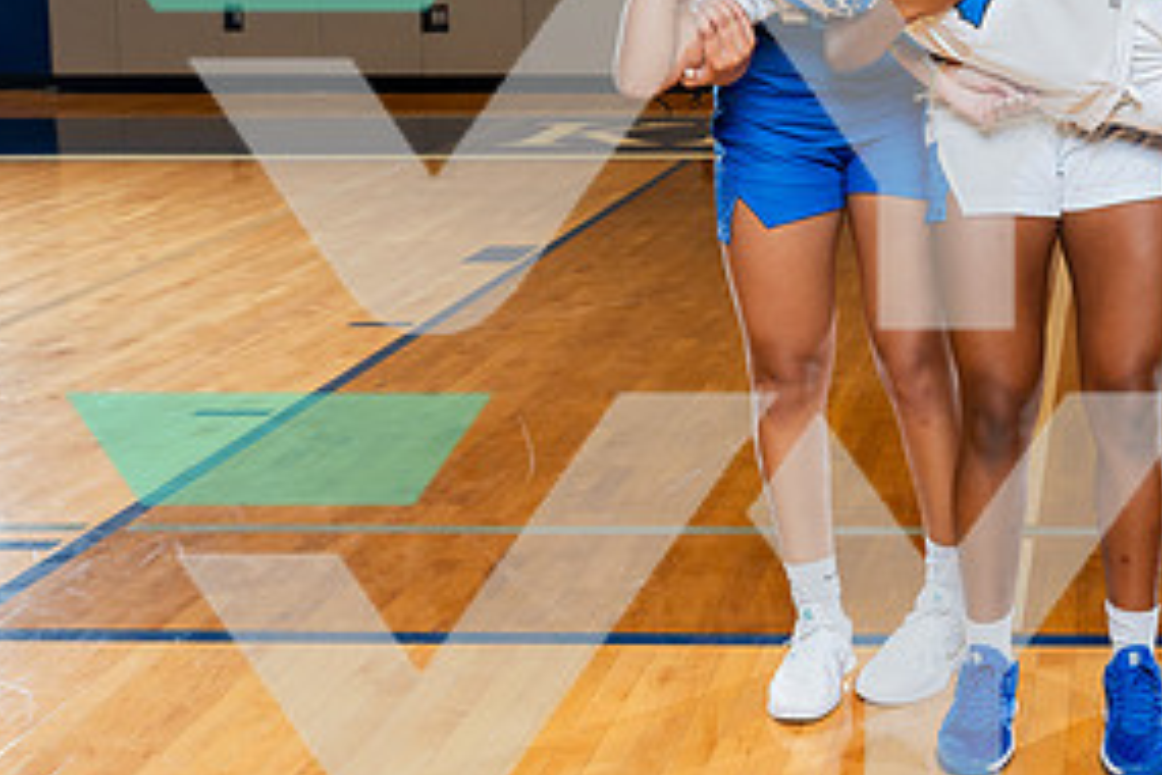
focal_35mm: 61
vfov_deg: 21.9
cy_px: 116
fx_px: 1969
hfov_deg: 30.9
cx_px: 1117
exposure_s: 1/250
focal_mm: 29
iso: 640
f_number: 5.6
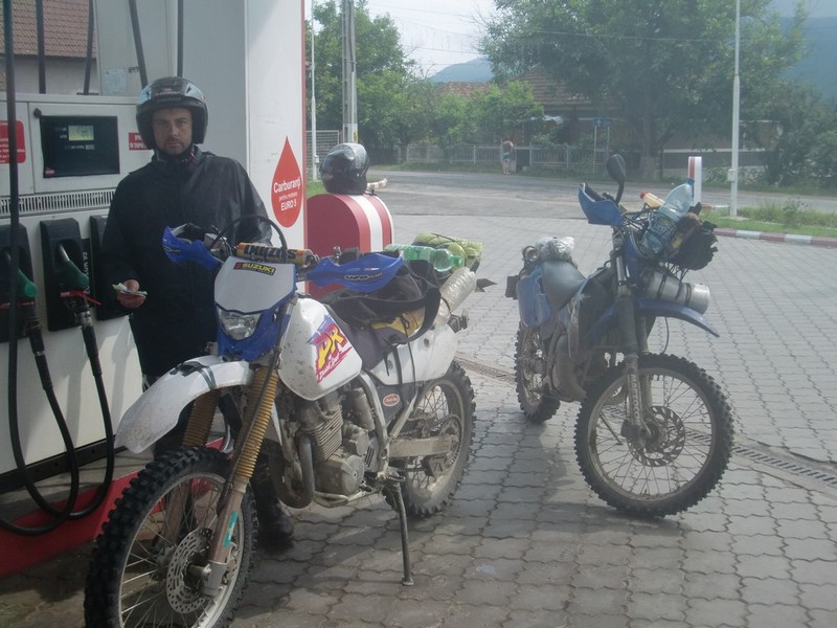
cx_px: 418
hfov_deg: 49.0
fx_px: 919
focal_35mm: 38
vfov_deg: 37.7
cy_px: 314
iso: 64
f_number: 3.9
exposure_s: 1/200
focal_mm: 6.66
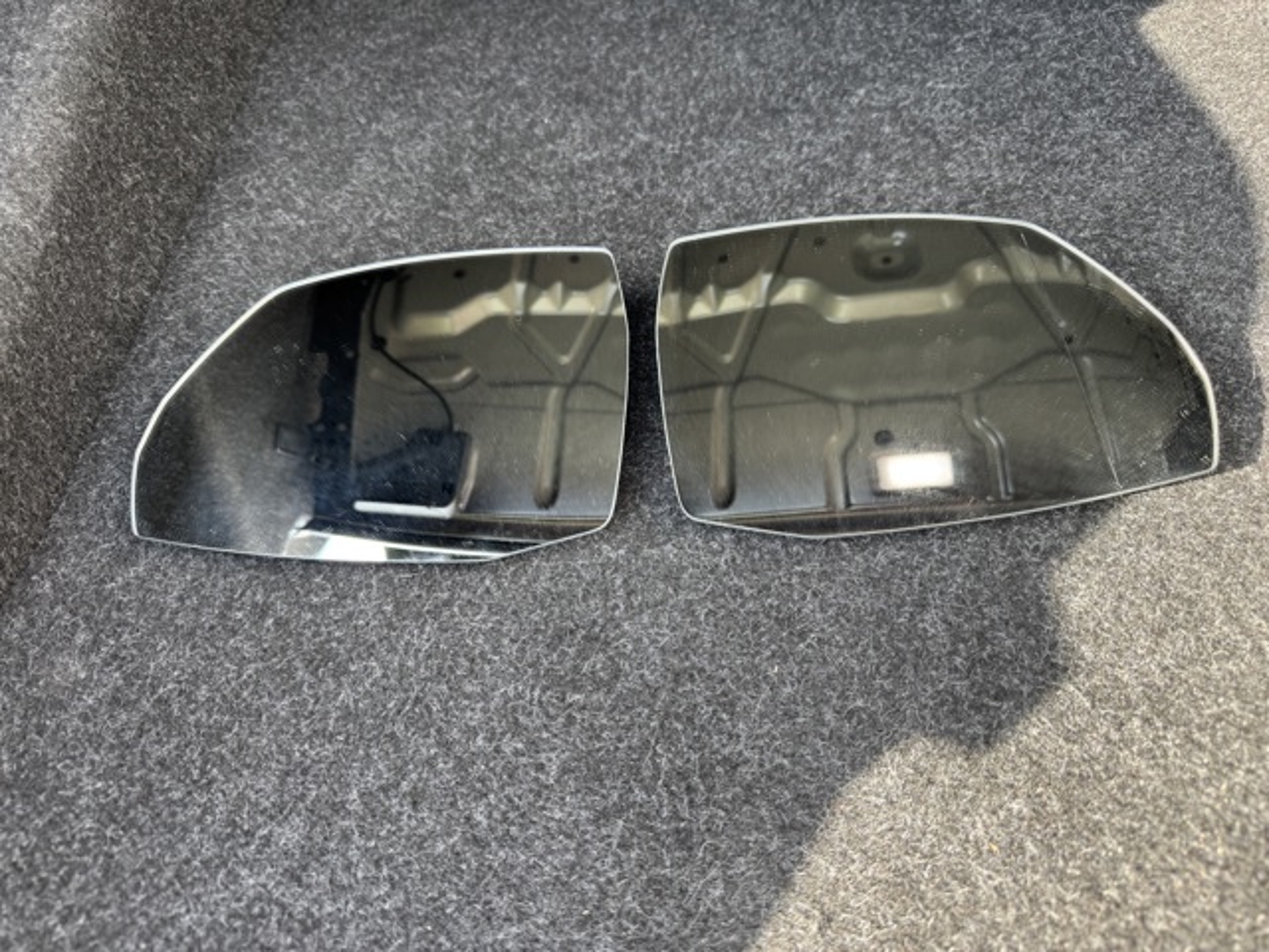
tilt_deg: -51.8
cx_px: 634
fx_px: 880
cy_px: 476
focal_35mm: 24
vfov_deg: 56.8
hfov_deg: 71.6
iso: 100
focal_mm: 6.76
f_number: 1.78
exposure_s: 1/121
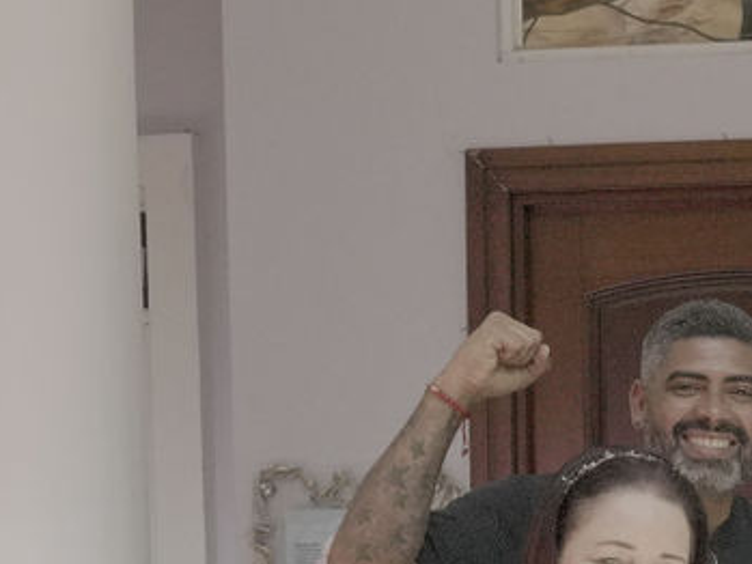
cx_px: 924
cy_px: 1060
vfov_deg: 11.3
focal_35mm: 121
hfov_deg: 15.6
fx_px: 2624
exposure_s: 1/1250
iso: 12800
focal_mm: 27.4
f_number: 11
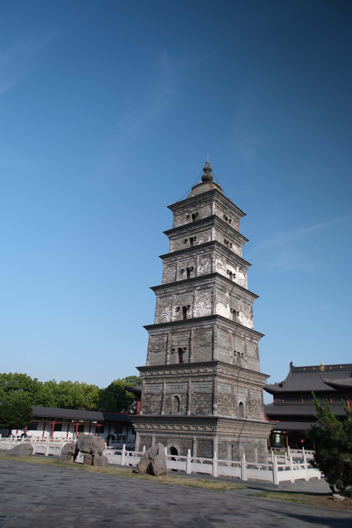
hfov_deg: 47.9
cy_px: 264
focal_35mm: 27
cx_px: 176
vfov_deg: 67.4
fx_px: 396
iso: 160
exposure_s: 1/80
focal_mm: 18
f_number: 2.8
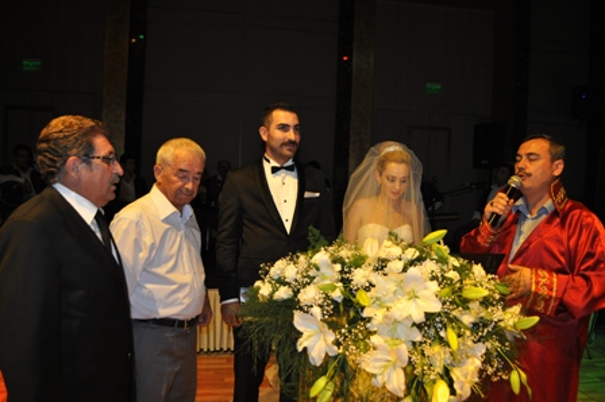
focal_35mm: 27
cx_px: 302
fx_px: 453
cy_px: 201
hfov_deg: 67.4
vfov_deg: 47.9
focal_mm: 18
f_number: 3.5
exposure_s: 1/60
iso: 800
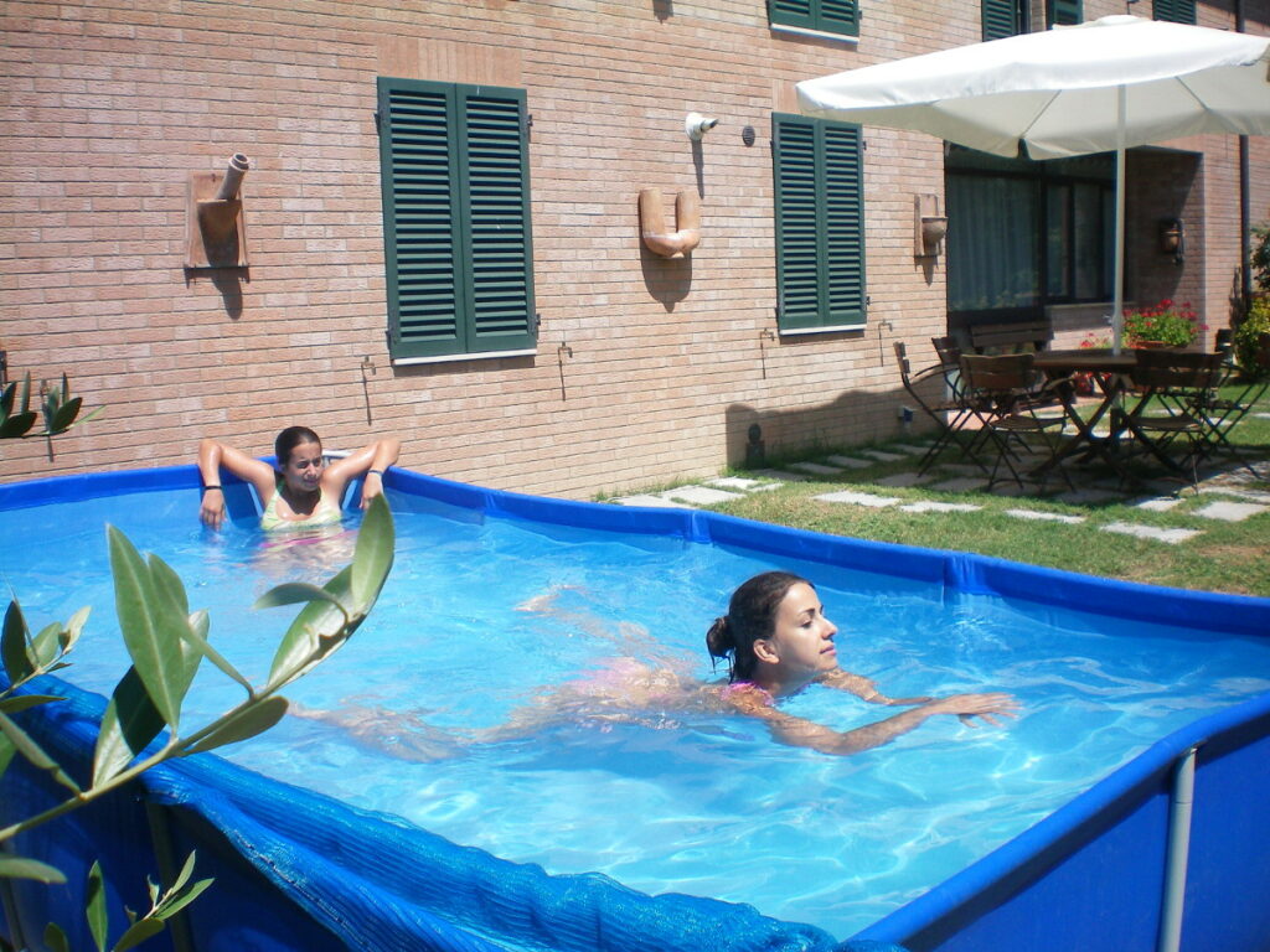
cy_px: 476
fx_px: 1394
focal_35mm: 38
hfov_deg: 49.0
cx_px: 635
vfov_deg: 37.7
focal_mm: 6.3
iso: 64
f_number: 4.6
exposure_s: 1/400
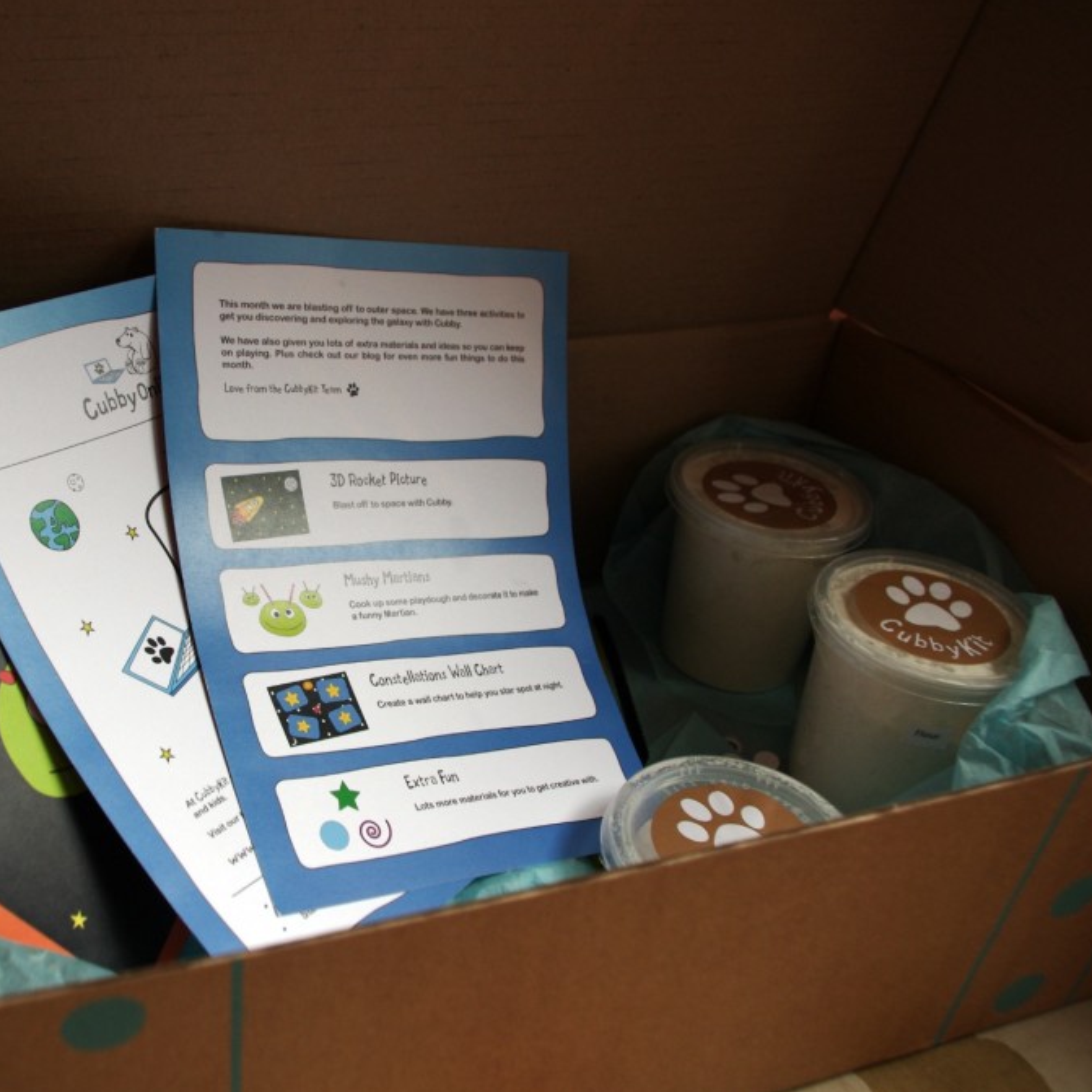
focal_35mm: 35
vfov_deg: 47.2
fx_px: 1249
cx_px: 335
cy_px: 547
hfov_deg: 46.2
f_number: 5
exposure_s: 1/50
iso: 400
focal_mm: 18
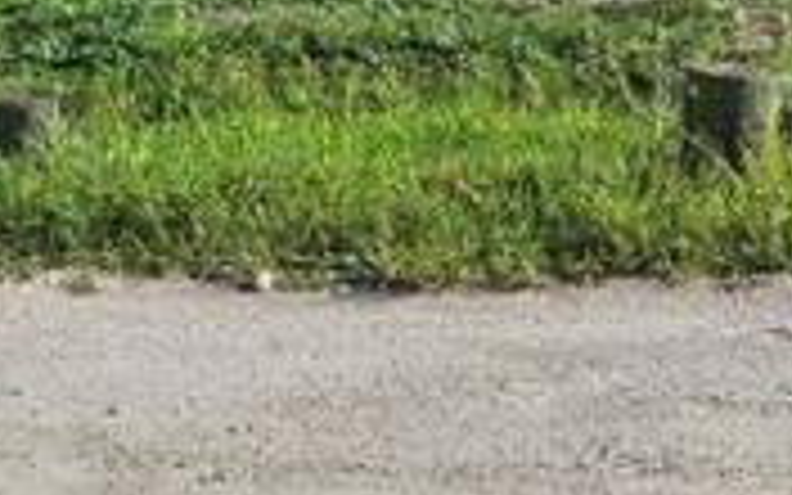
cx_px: 324
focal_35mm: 75
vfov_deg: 16.5
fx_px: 1619
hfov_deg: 27.4
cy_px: -144
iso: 50
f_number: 2.2
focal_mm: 2.2
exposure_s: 1/2737
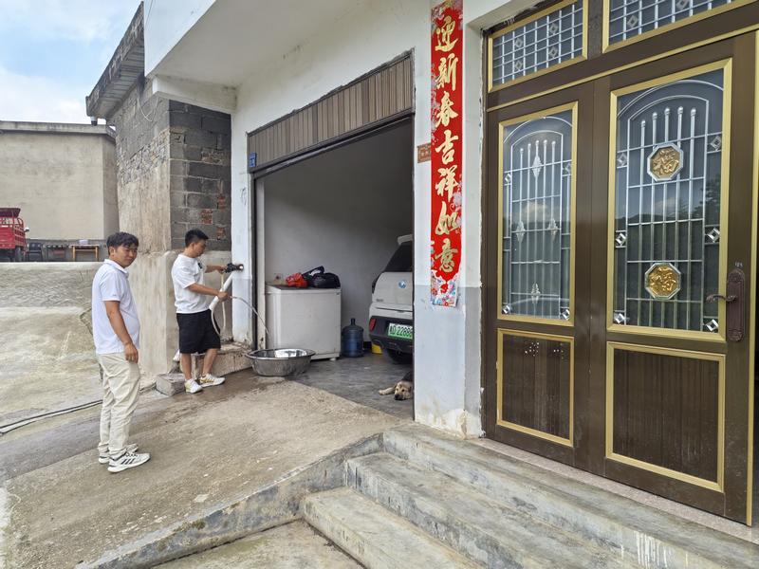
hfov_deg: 65.3
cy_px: 284
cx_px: 380
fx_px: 592
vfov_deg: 51.4
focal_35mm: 27
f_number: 1.9
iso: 50
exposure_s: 1/827
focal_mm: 5.52
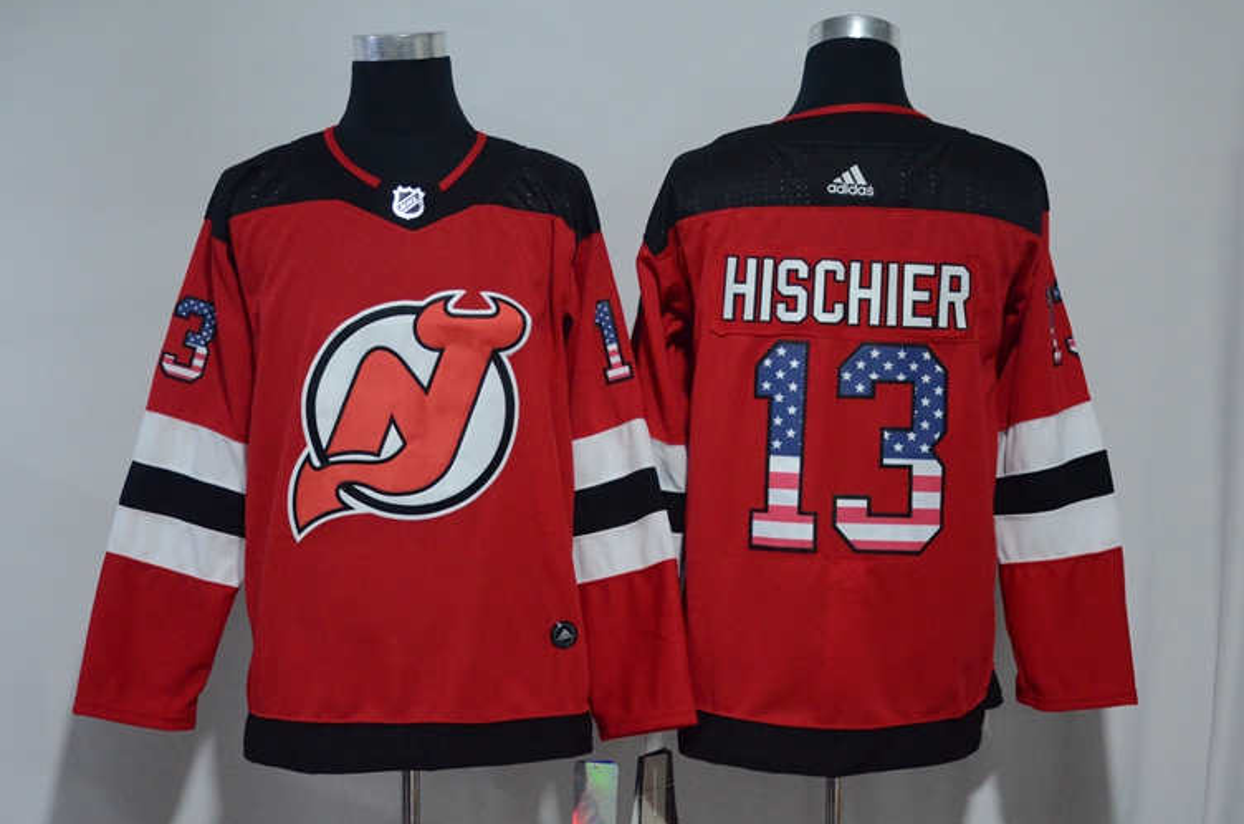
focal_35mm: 67
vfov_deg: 20.2
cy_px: 407
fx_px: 2310
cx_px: 622
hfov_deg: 30.1
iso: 4000
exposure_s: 1/60
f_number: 4.5
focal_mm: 42
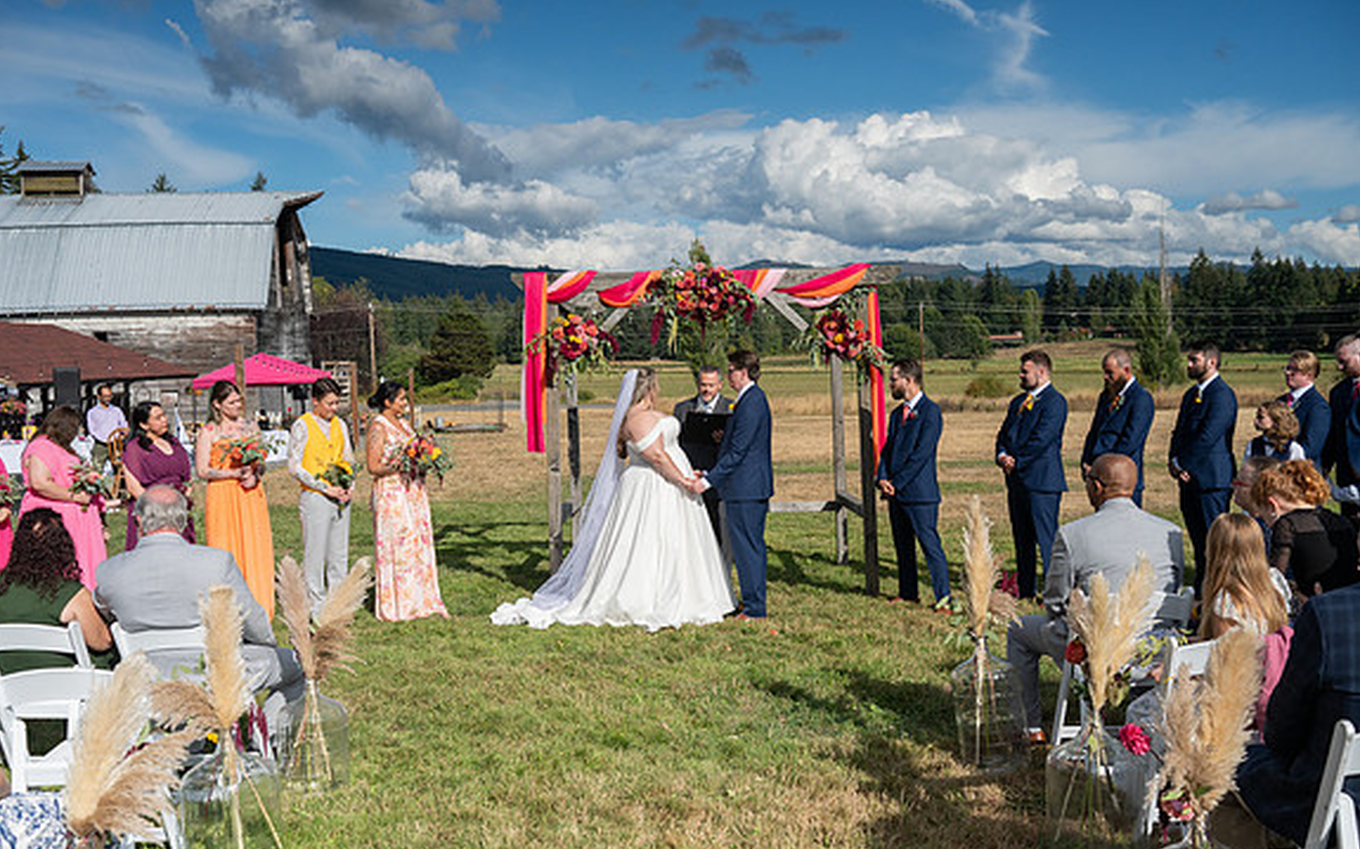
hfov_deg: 54.0
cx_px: 676
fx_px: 1334
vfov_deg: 35.3
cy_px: 432
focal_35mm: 36
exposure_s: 1/8000
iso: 400
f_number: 4.5
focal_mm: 35
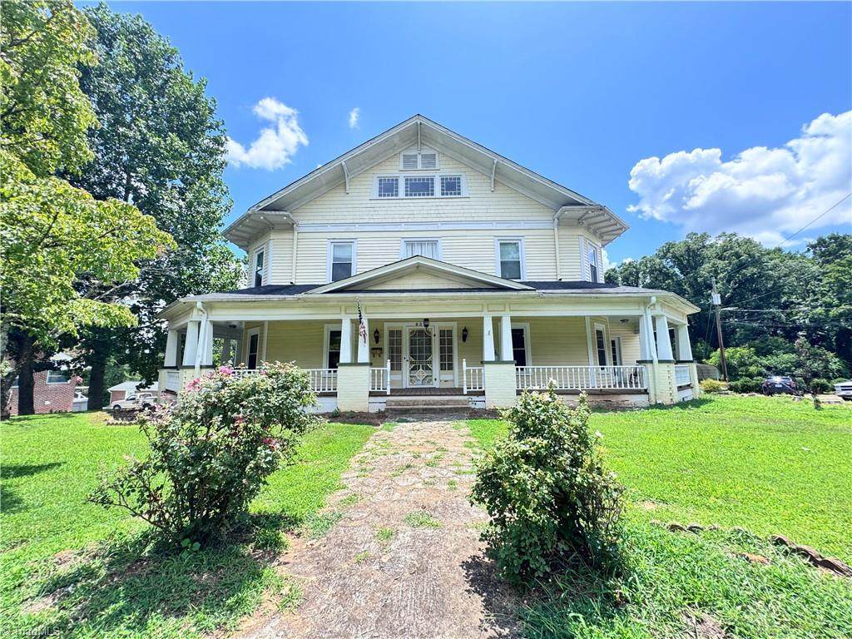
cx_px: 426
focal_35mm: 14
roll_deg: +0.7
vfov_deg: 85.7
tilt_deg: +7.5
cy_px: 320
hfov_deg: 102.1
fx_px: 345
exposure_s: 1/529
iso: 50
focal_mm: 2.22
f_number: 2.2
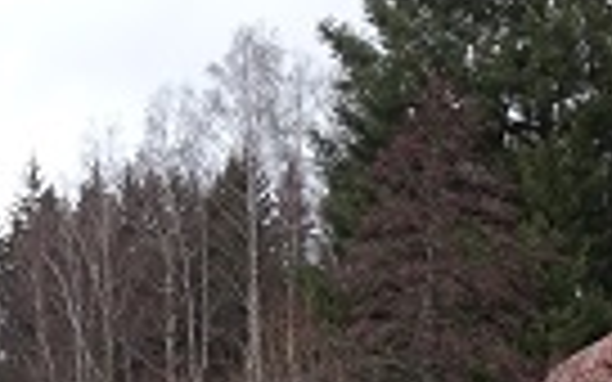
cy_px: 508
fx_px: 2385
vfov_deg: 9.0
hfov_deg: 14.5
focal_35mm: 143
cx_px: 122
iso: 160
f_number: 4.5
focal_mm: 7.87
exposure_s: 1/250
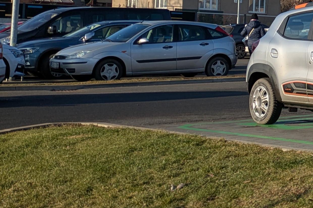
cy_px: -10
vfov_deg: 15.5
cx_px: 444
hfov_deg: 20.8
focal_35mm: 86
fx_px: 748
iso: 45
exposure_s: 1/1919
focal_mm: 5.43
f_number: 1.89
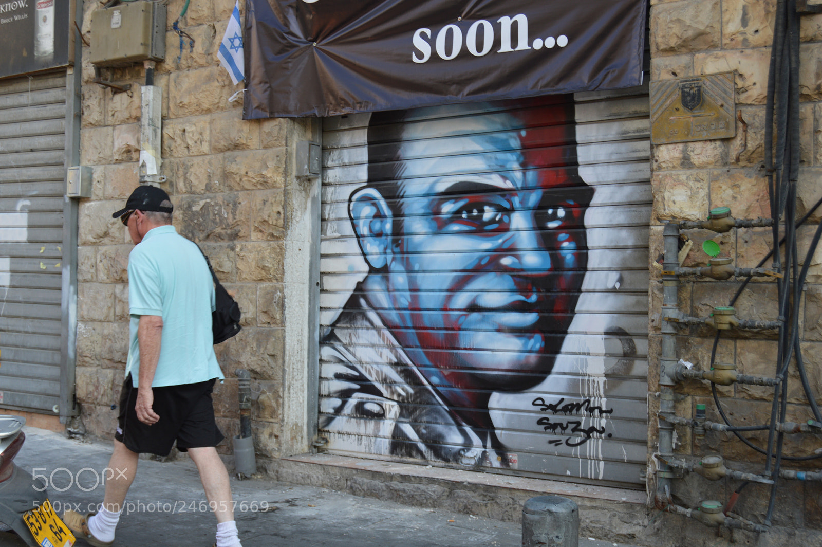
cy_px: 274
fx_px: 1027
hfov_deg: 43.6
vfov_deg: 29.8
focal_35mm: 45
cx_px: 411
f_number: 5.6
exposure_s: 1/125
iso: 125
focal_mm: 30
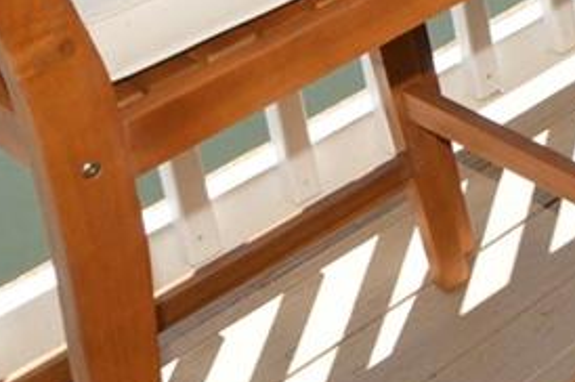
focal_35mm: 105
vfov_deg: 11.5
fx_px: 1675
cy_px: -419
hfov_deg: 14.8
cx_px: 1242
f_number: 6.3
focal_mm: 12
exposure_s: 1/160
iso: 100
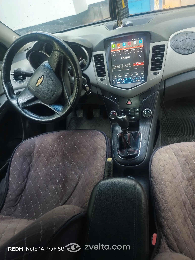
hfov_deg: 58.9
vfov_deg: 73.9
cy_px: 130
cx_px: 98
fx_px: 173
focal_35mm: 23
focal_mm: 6.19
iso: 2500
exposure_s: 1/25
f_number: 1.65
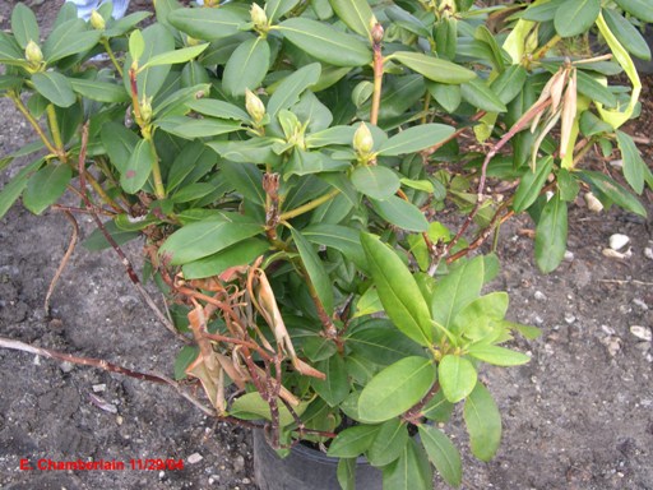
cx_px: 326
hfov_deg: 49.0
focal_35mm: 38
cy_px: 245
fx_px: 717
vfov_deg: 37.7
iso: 100
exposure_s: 1/107
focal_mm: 8
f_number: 2.8
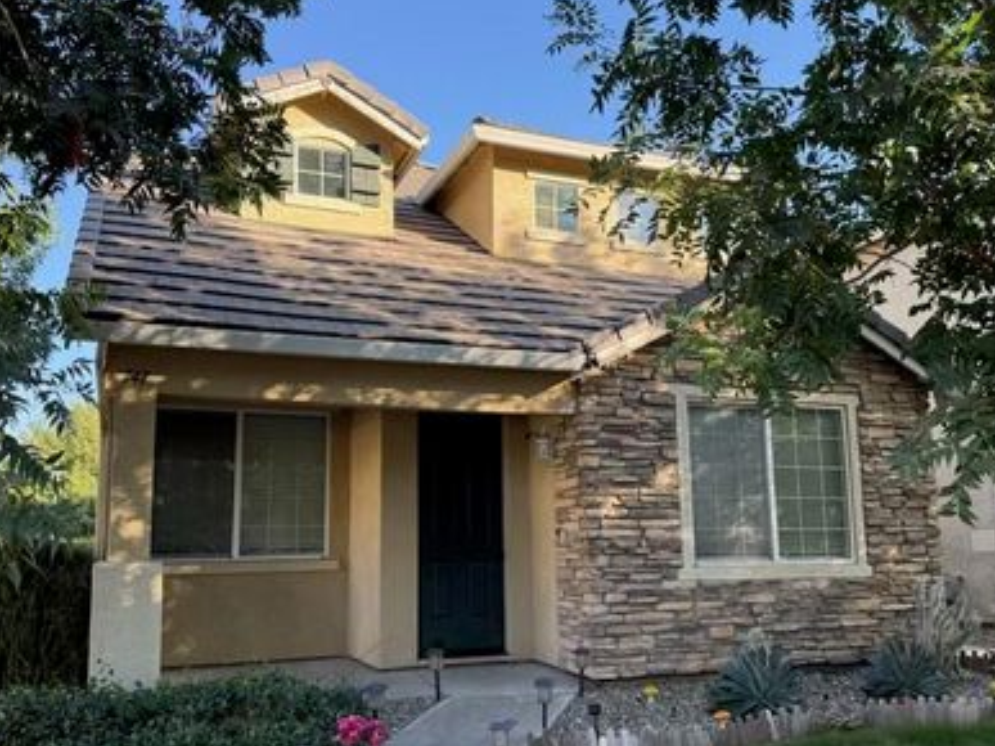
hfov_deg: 58.4
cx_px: 486
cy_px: 410
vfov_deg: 45.4
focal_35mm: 31
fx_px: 891
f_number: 1.78
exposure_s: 1/476
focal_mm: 6.76
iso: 100
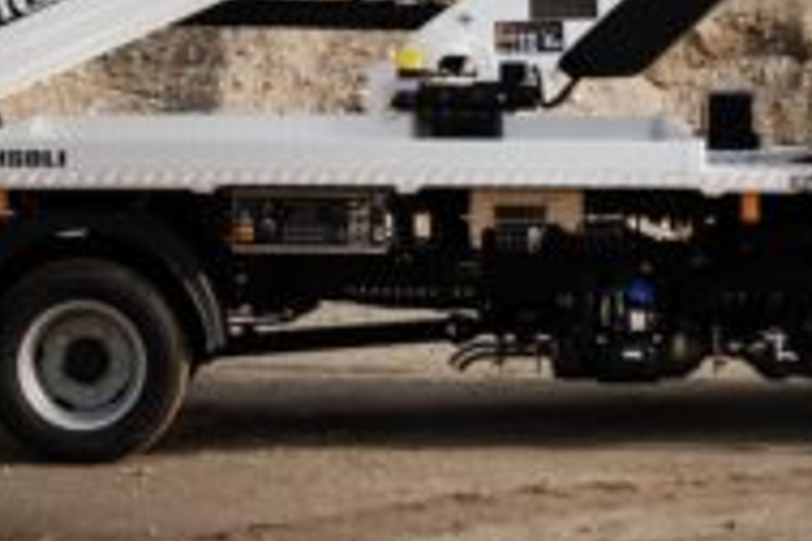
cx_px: 443
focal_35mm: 175
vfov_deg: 7.8
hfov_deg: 11.7
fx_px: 3947
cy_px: -52
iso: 400
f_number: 16
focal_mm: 55
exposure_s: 1/125
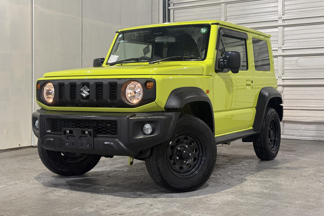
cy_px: 92
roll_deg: -0.2
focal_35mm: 51
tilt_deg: +0.3
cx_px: 160
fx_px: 459
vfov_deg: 26.5
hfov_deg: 38.9
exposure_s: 1/60
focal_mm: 6.76
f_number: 1.78
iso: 100
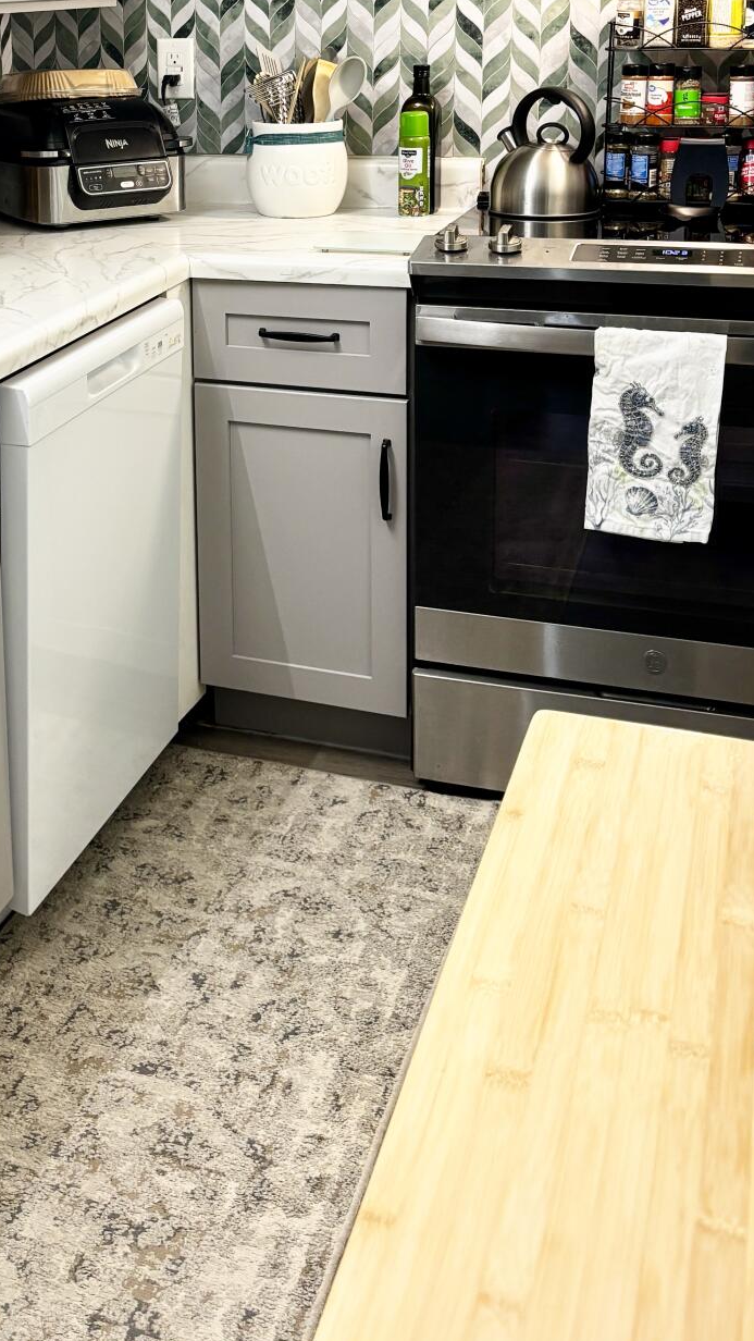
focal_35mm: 46
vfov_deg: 42.6
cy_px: 267
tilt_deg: -12.0
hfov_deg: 25.2
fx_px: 1635
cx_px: 79
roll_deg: +0.8
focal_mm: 5.96
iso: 160
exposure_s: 1/60
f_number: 1.6
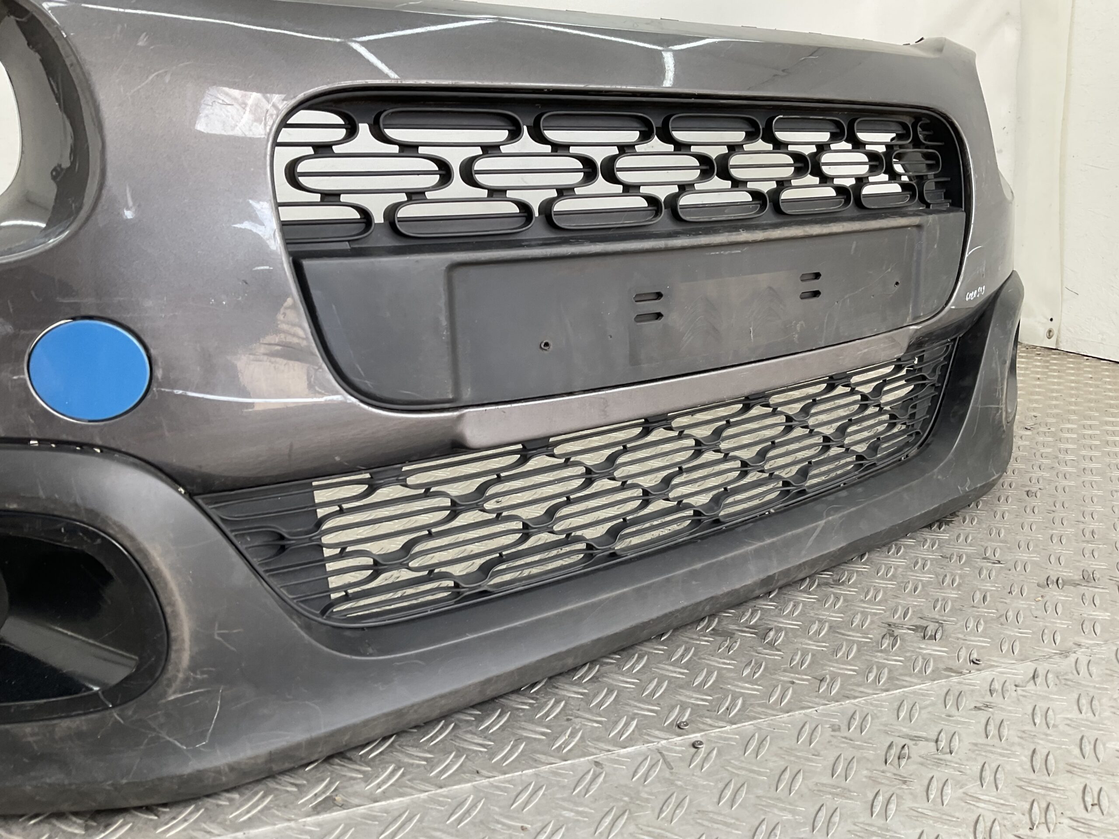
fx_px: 937
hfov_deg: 61.7
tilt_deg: -14.3
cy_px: 420
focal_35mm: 29
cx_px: 560
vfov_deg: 48.2
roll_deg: +4.7
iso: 25
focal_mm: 3
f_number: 1.8
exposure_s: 1/120
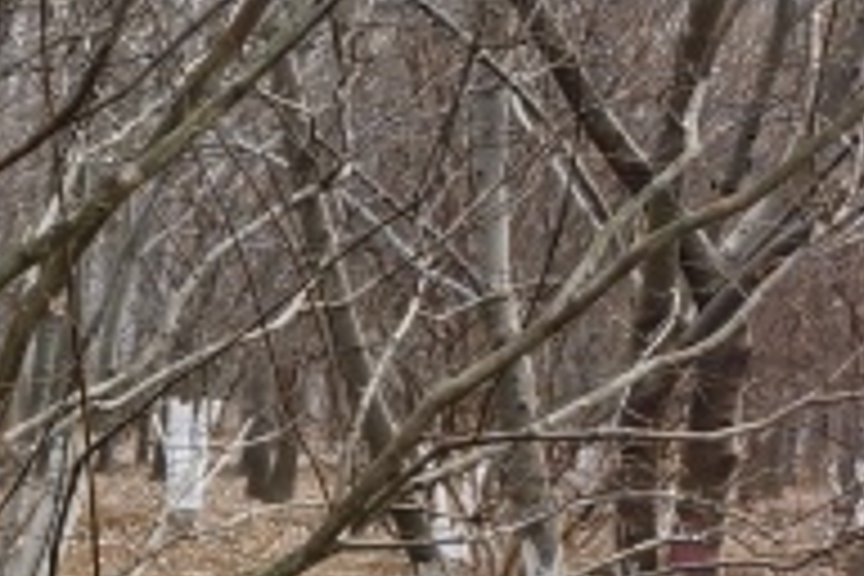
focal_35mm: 133
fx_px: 3192
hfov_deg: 13.7
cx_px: -716
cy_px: 596
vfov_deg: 10.2
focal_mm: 5.6
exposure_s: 1/1502
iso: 71
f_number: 1.57
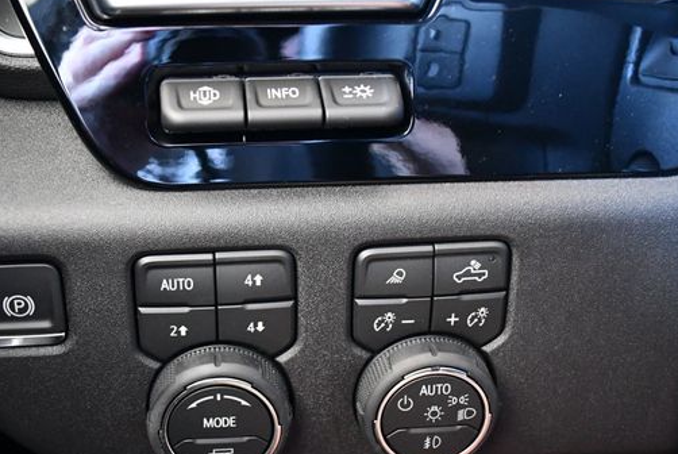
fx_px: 962
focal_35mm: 51
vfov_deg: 26.5
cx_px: 278
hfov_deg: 38.7
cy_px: 277
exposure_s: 1/60
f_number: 3.8
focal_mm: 20
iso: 3600
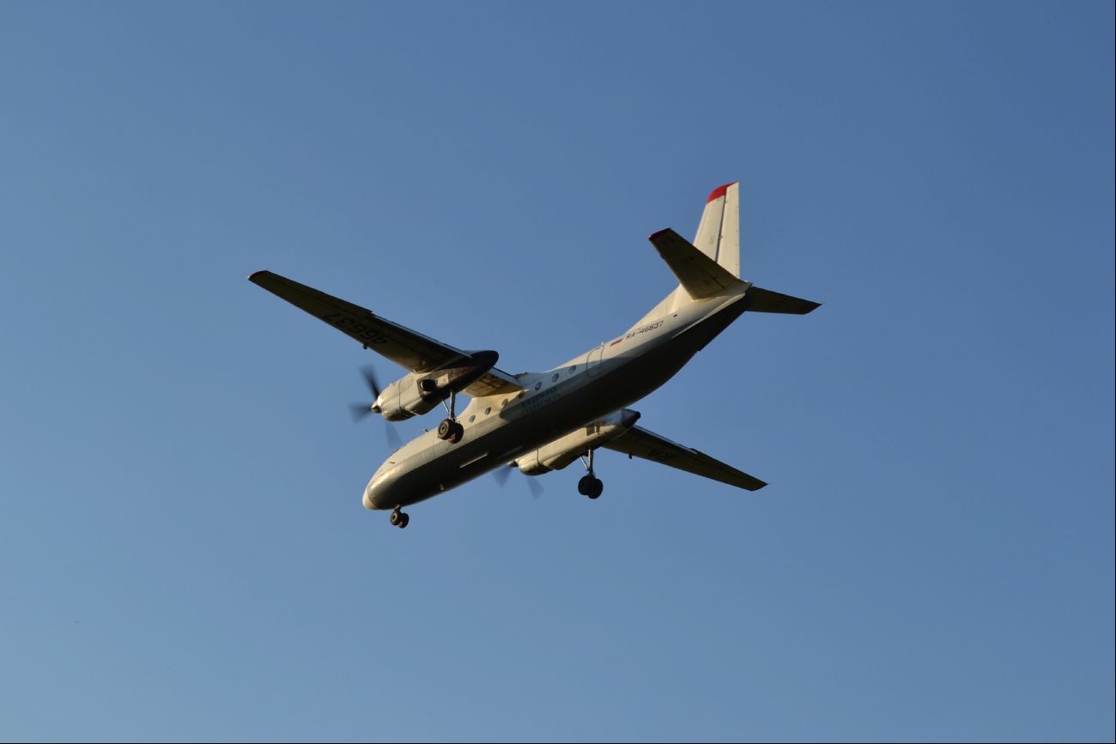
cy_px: 372
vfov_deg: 16.6
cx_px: 558
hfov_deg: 24.6
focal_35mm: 82
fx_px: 2558
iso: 100
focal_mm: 55
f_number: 8
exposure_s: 1/250
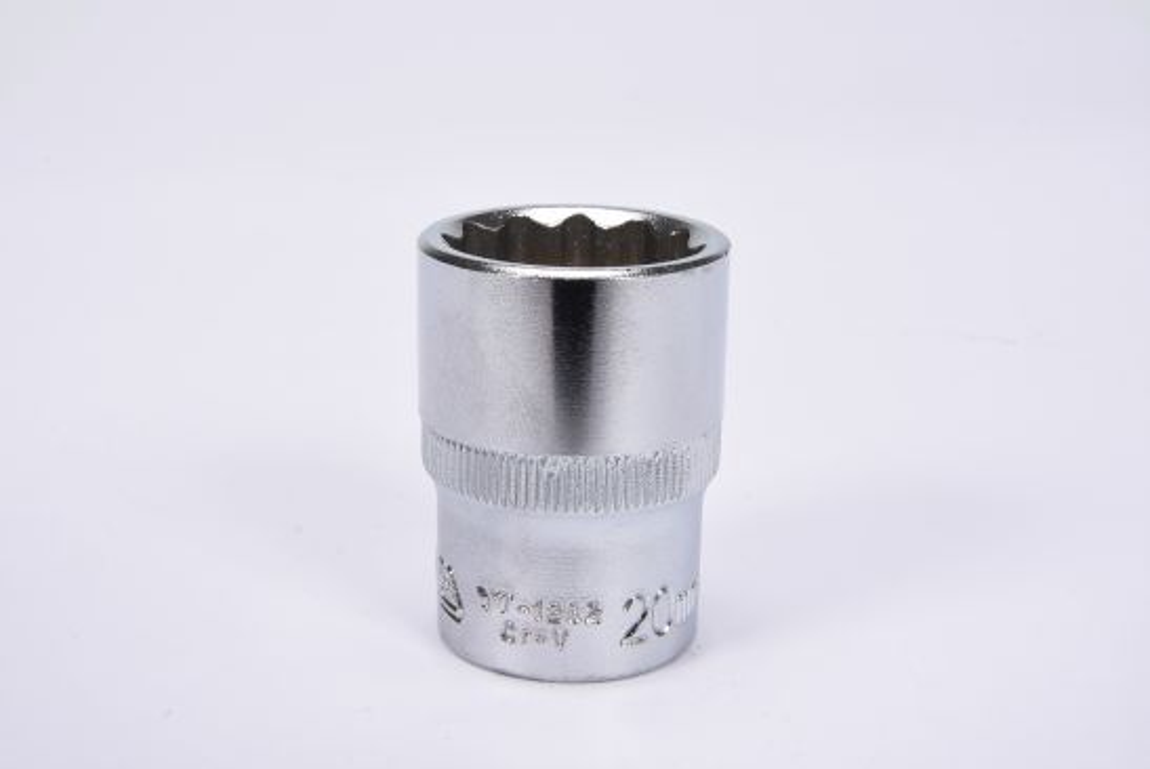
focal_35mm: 75
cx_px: 575
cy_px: 384
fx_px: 2398
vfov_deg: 18.2
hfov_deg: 27.0
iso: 250
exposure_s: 1/125
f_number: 18
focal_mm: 50
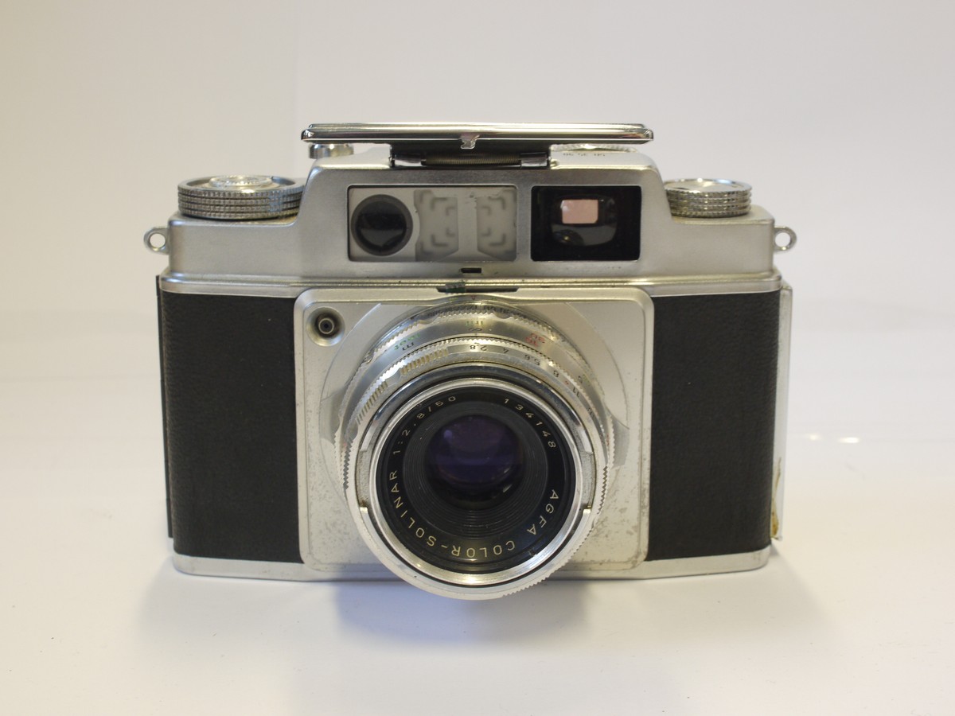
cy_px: 358
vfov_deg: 24.4
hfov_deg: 32.2
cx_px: 478
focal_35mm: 60
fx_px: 1655
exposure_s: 1/13
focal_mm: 30
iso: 400
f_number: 10
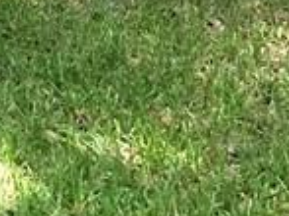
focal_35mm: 202
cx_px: -261
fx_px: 1685
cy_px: -450
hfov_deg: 9.3
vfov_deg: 6.6
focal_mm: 4.15
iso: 25
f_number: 2.2
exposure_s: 1/411
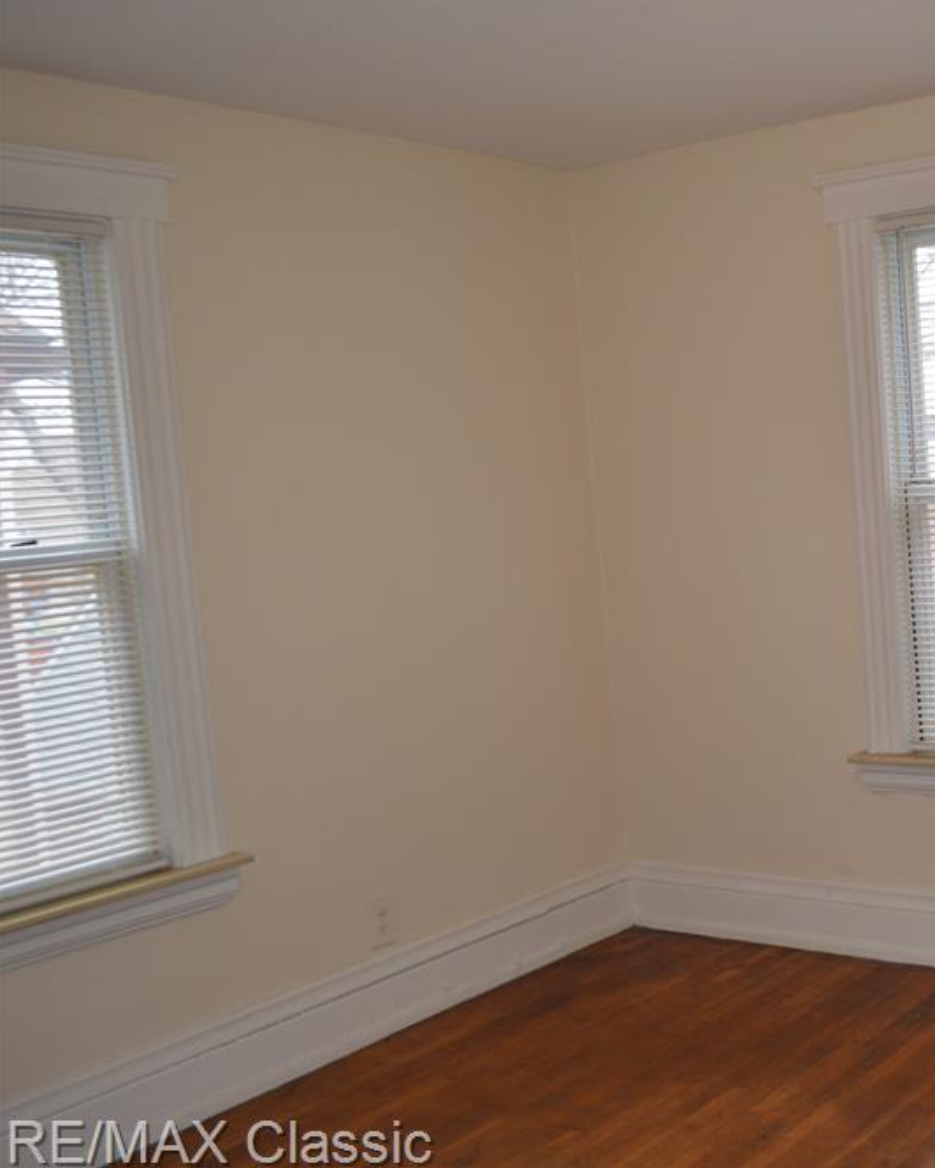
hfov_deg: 35.3
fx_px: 1349
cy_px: 587
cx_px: 895
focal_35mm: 39
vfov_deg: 46.8
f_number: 3.5
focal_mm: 18
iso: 400
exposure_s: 1/60
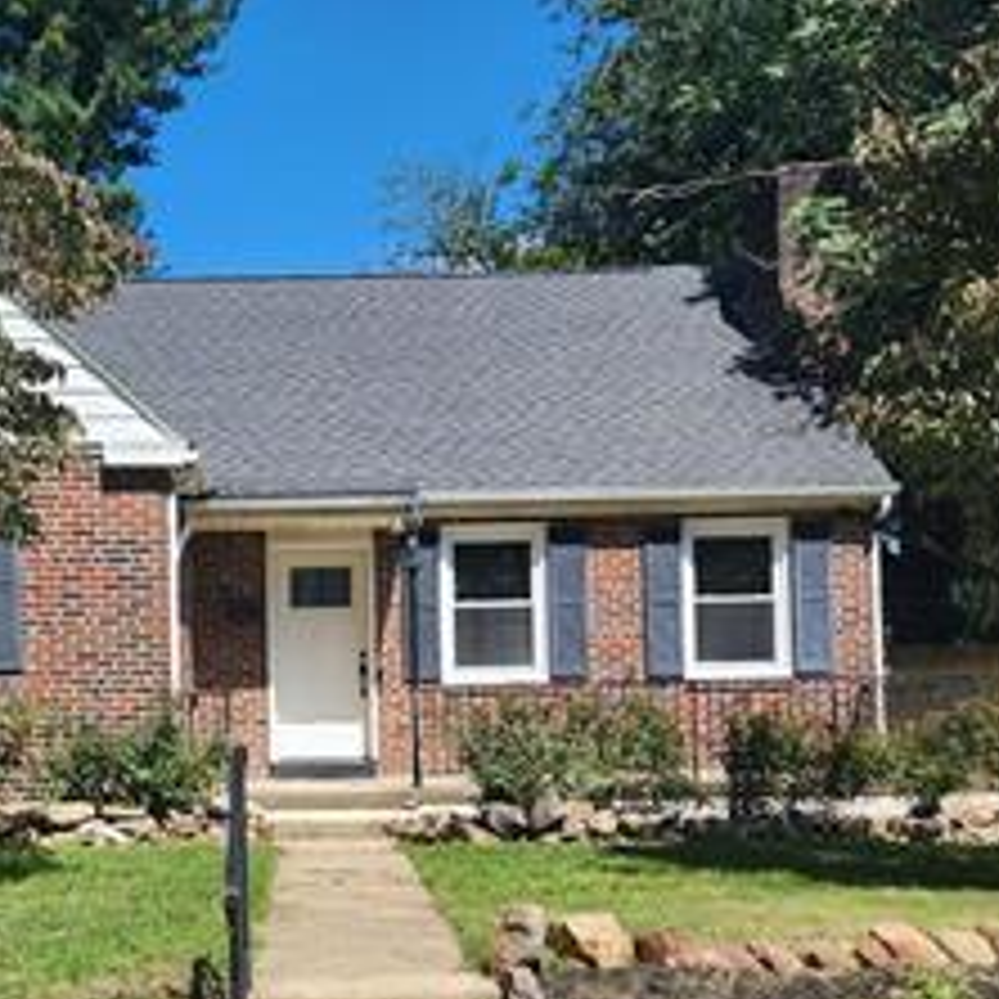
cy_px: 711
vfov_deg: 37.7
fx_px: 1437
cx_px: 297
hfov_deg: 37.7
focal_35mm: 44
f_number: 1.8
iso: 20
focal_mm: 5.4
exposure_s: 1/1258
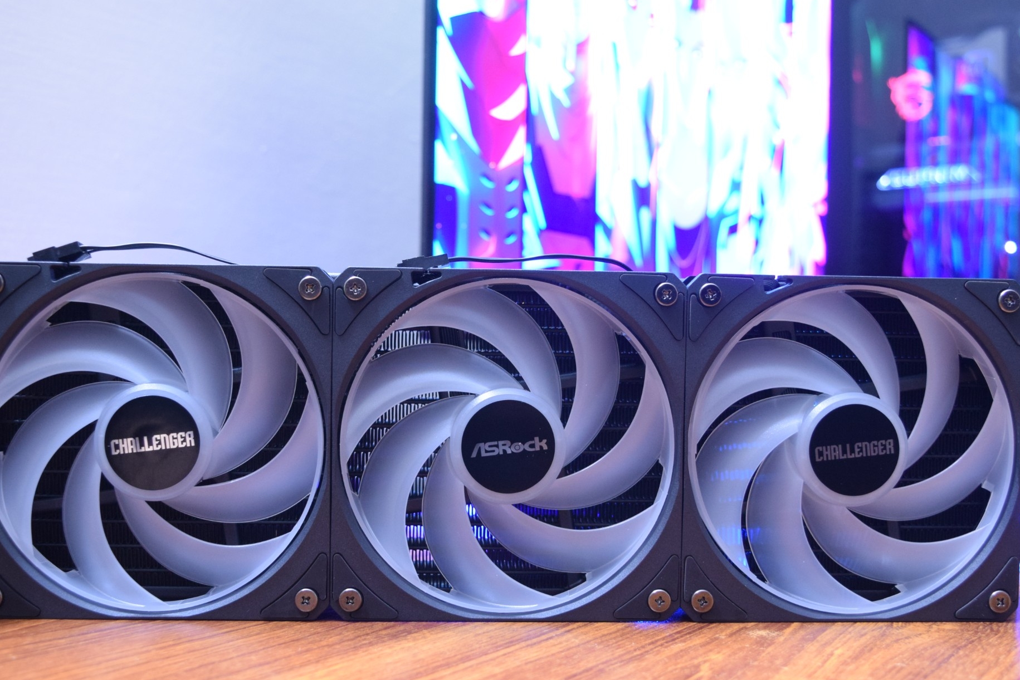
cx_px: 486
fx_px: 1303
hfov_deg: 42.7
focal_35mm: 46
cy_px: 396
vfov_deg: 29.2
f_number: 5
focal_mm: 26
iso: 1600
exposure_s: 1/8
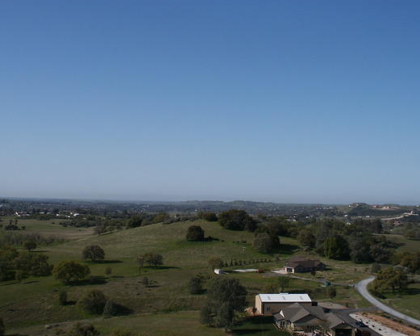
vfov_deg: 35.6
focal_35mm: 42
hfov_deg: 43.8
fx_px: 522
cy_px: 170
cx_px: 194
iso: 64
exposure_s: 1/500
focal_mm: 7.18
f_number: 6.7
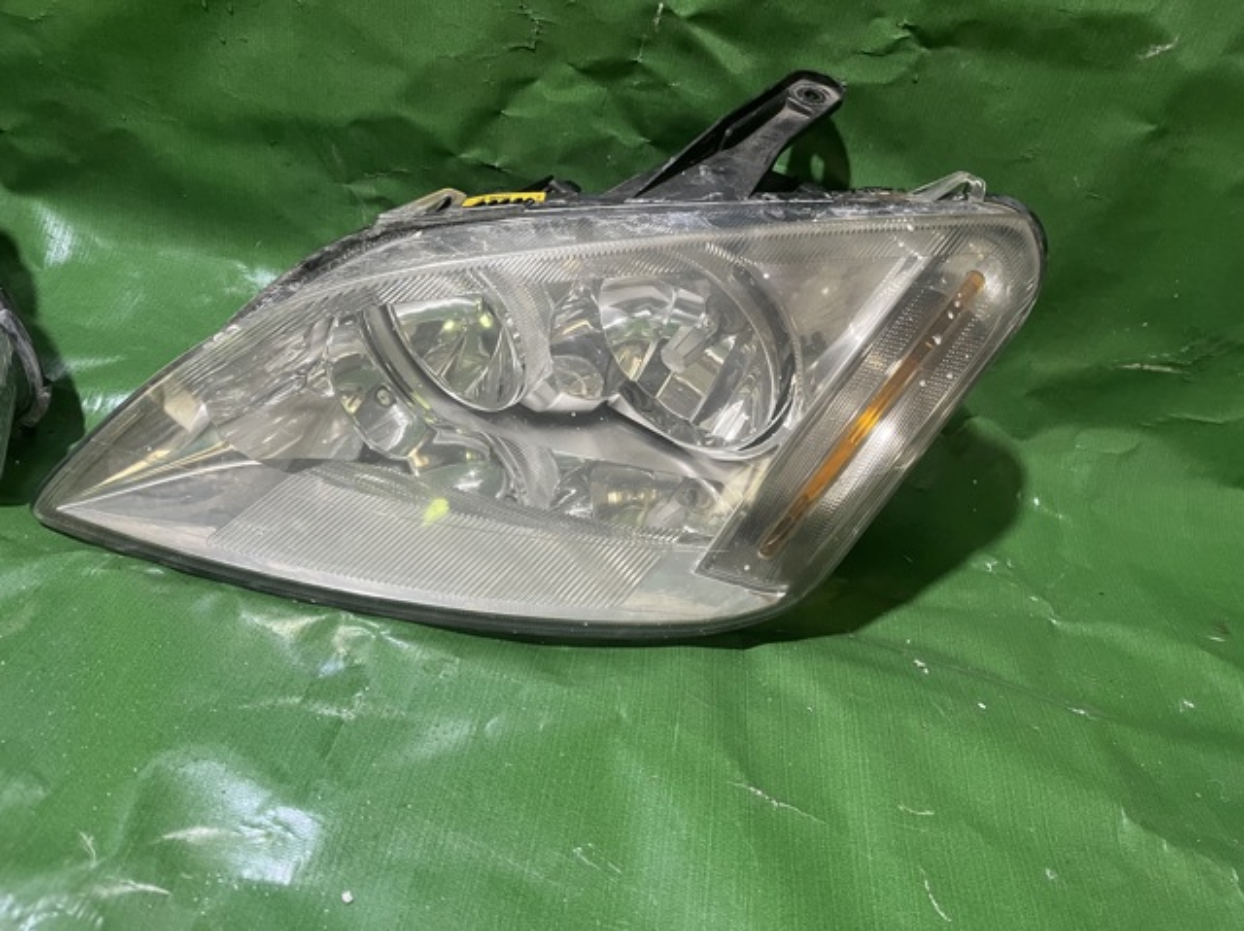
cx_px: 622
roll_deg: -14.5
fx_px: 934
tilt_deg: -36.1
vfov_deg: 53.0
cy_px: 466
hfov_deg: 67.3
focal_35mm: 26
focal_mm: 5.1
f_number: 1.6
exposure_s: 1/60
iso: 320
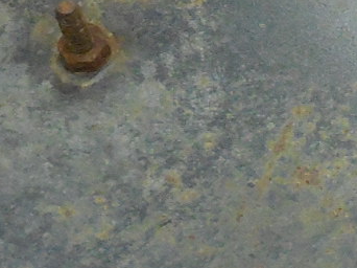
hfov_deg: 15.8
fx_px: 1206
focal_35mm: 117
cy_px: 141
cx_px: 493
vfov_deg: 12.6
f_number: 3.1
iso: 800
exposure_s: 1/50
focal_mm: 4.5
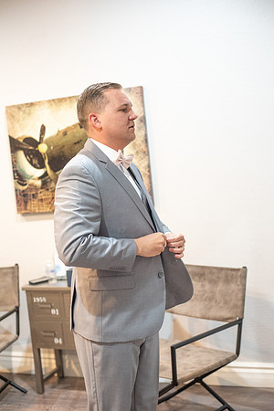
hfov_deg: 27.0
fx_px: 571
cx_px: 137
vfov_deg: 39.6
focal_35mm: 50
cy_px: 206
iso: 2500
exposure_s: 1/100
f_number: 2.8
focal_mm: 50
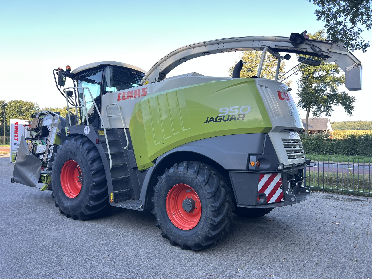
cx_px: 186
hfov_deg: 67.3
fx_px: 279
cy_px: 140
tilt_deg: +0.7
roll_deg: -0.1
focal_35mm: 26
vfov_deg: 53.1
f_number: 1.5
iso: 50
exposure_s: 1/181
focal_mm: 5.7
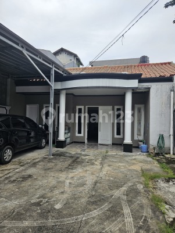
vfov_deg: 73.9
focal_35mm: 23
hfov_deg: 58.9
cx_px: 88
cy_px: 116
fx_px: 155
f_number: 1.8
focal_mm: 5.4
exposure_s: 1/1854
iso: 25
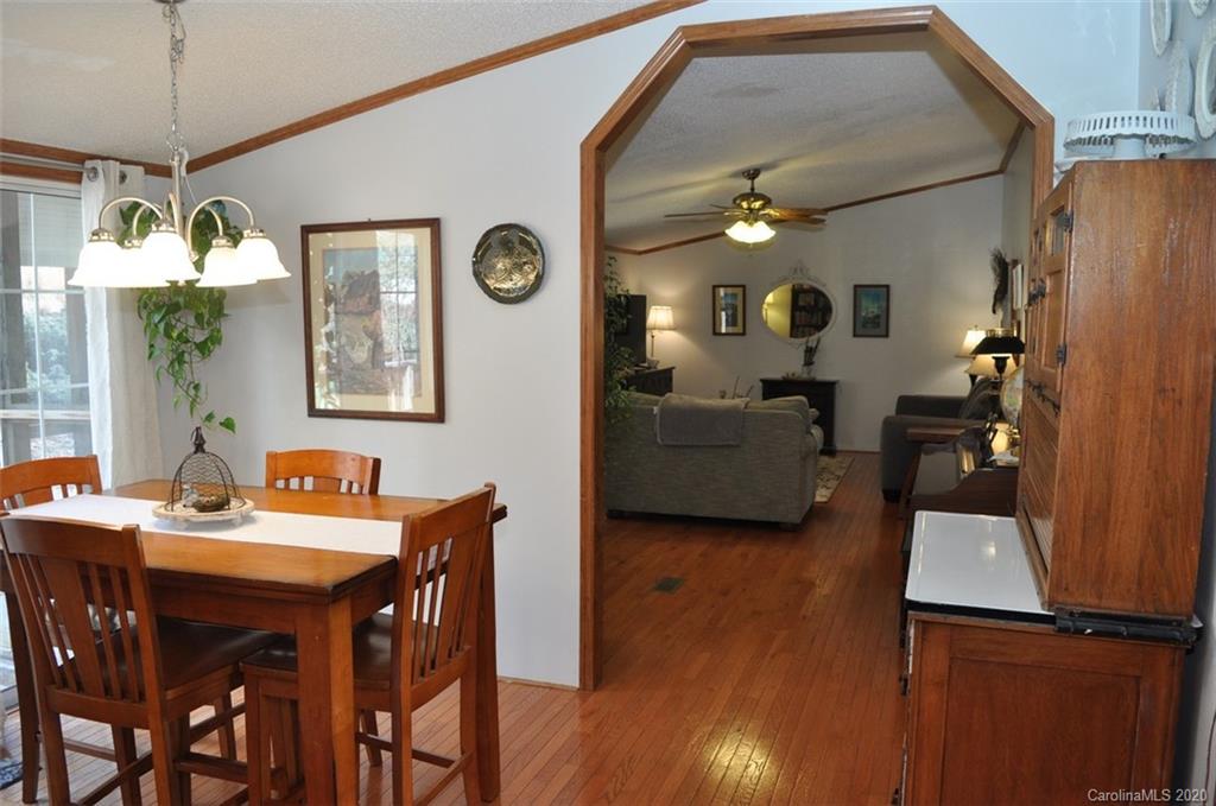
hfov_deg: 67.5
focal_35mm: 27
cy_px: 403
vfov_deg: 47.8
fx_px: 910
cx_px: 608
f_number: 4
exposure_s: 1/60
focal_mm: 18
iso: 400
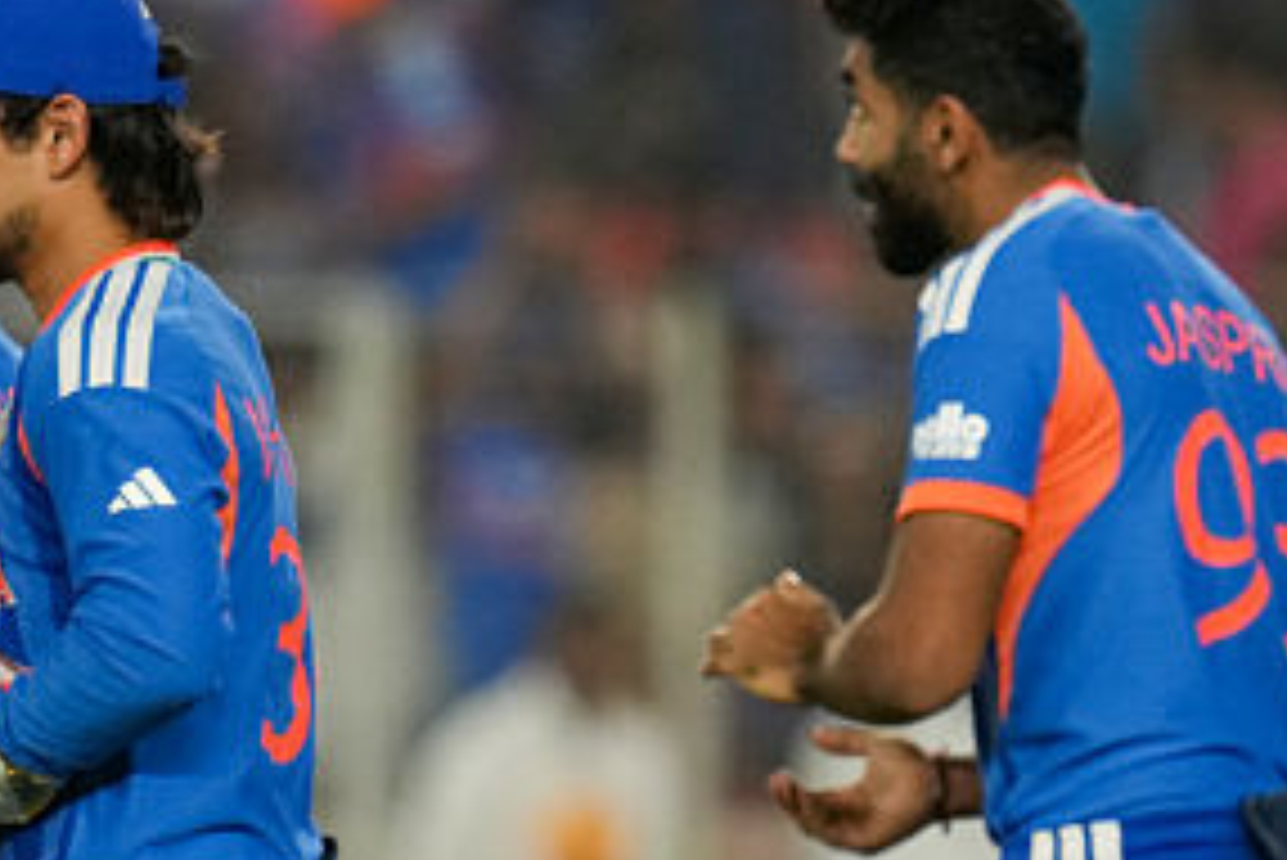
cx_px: -490
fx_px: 51182
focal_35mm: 1431
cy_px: 763
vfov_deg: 1.0
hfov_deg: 1.4
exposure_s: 1/1000
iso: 1600
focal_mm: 400
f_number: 4
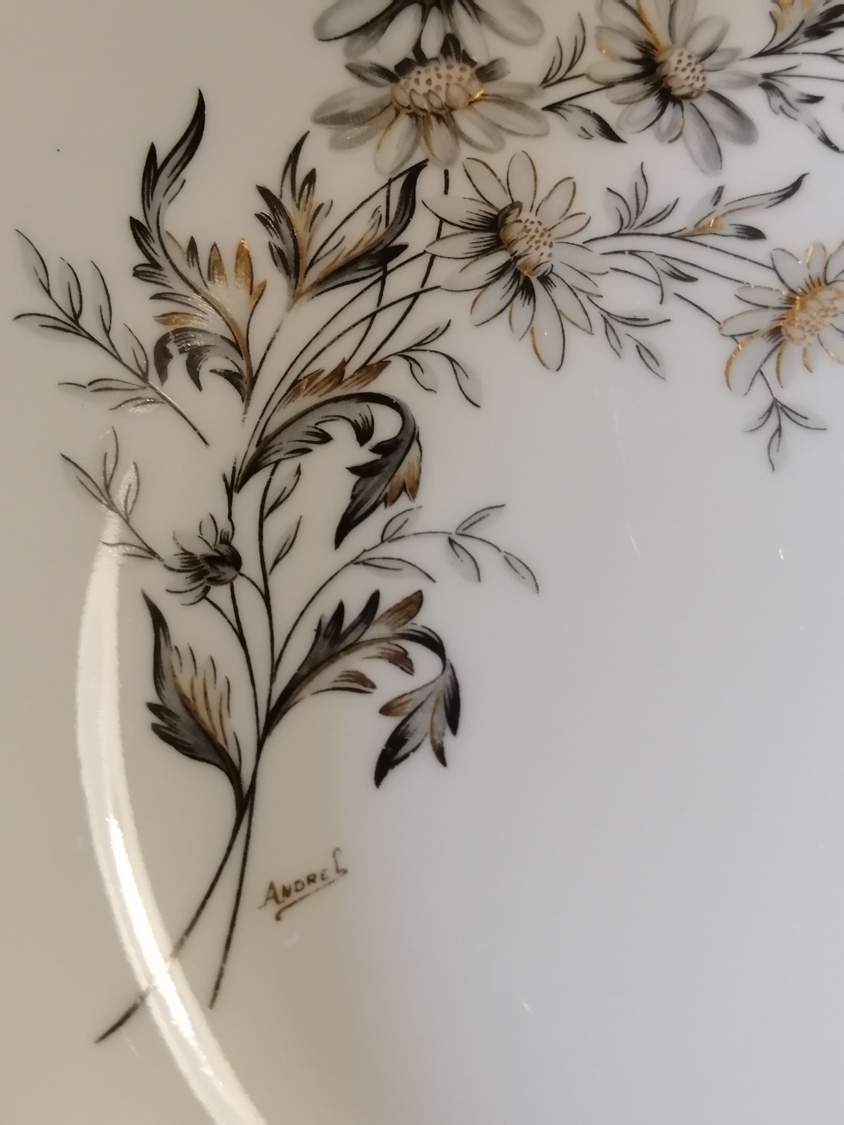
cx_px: 422
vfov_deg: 42.1
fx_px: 1463
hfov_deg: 32.2
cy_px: 562
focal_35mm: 45
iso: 250
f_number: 1.8
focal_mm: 3.95
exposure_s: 1/33.3
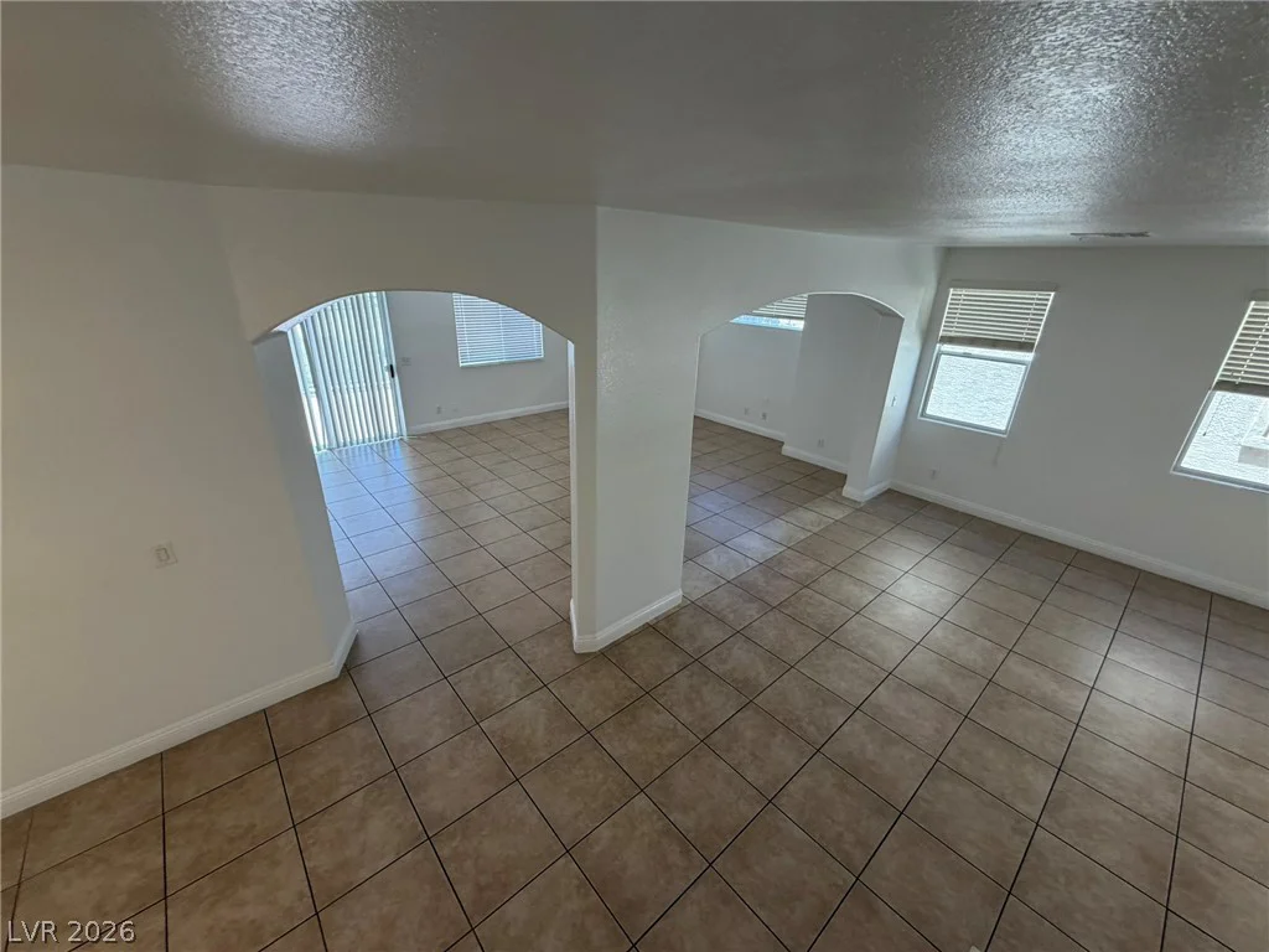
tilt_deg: -22.3
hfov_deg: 102.1
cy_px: 476
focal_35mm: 14
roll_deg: +0.4
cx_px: 634
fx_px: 513
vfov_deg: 85.7
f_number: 2.2
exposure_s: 1/120
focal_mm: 2.22
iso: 160
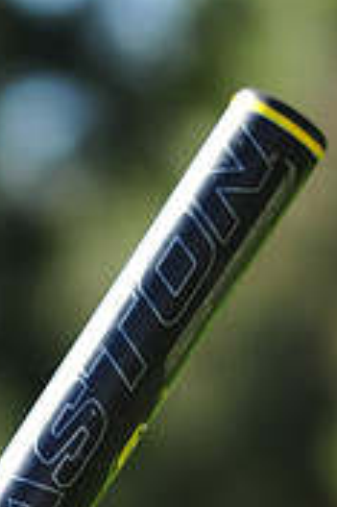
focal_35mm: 660
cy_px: 775
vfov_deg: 3.1
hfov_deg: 2.1
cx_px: -107
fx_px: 9285
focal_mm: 200
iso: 200
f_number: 5
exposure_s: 1/500
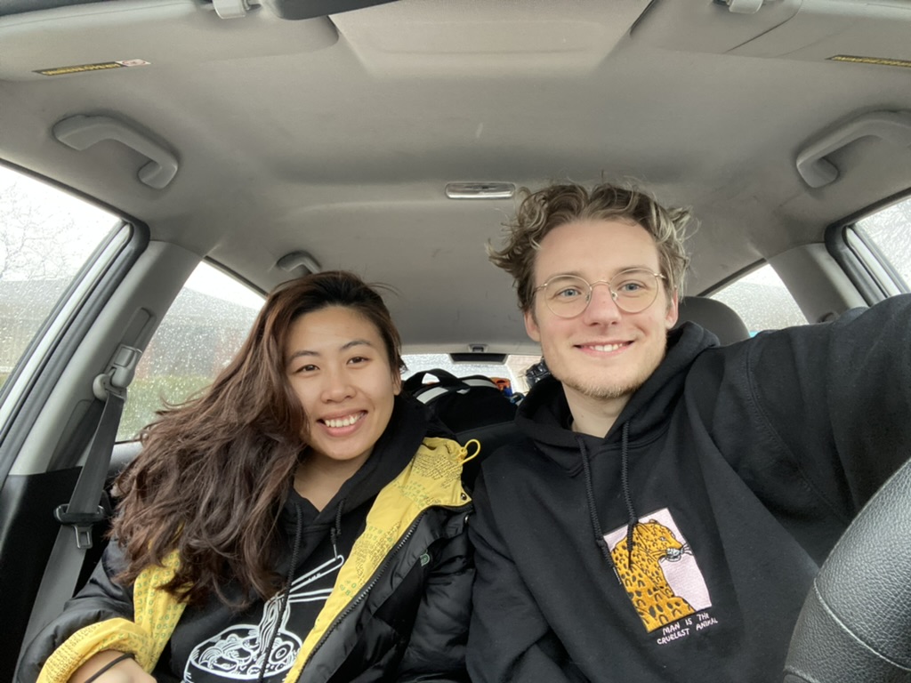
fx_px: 605
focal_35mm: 23
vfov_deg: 58.9
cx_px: 456
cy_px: 342
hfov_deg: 73.9
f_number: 2.2
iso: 250
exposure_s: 1/60
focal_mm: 2.71
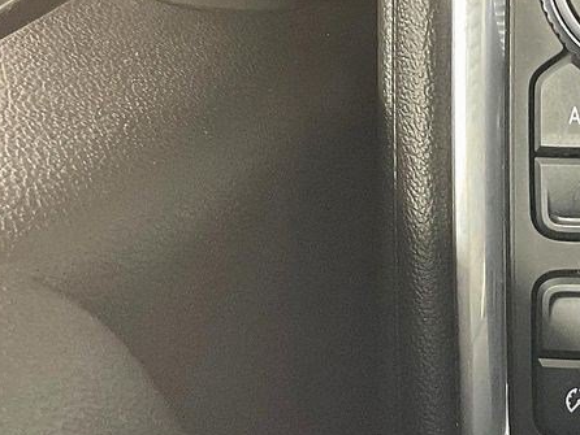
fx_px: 1743
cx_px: 757
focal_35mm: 104
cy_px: 231
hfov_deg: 17.7
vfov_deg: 14.2
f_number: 1.8
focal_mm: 3
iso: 200
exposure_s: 1/60
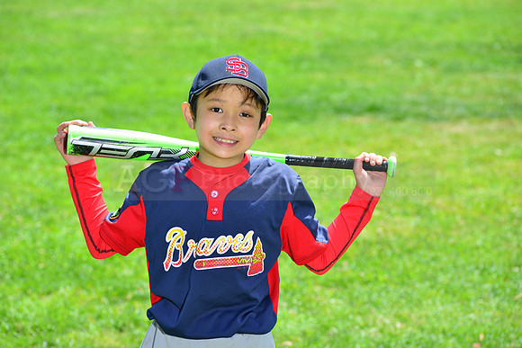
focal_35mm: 135
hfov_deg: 15.2
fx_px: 1958
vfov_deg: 10.2
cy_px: 174
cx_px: 261
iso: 200
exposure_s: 1/200
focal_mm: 135
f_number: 8
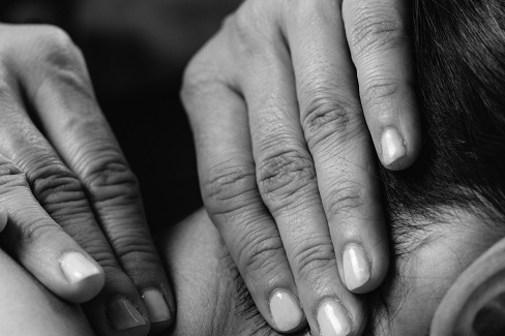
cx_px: 229
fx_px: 3015
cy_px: 268
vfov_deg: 6.4
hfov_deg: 9.6
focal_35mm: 215
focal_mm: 105
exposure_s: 1/160
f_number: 4
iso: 64
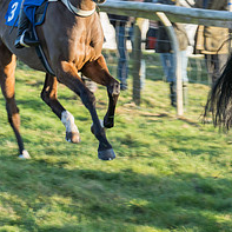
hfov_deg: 4.0
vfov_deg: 4.1
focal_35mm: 429
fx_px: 3253
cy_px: 8
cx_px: 433
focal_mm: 126
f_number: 5.6
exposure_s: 1/200
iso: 200
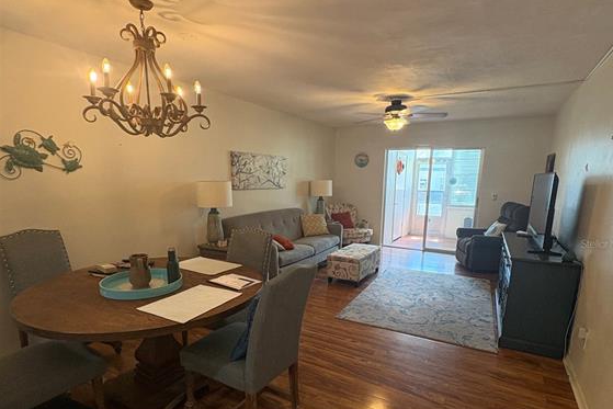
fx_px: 341
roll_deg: -1.0
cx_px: 315
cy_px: 243
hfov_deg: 83.9
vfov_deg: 61.5
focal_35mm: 20
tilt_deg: -10.9
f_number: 2.2
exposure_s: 1/60
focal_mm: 2.22
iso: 250
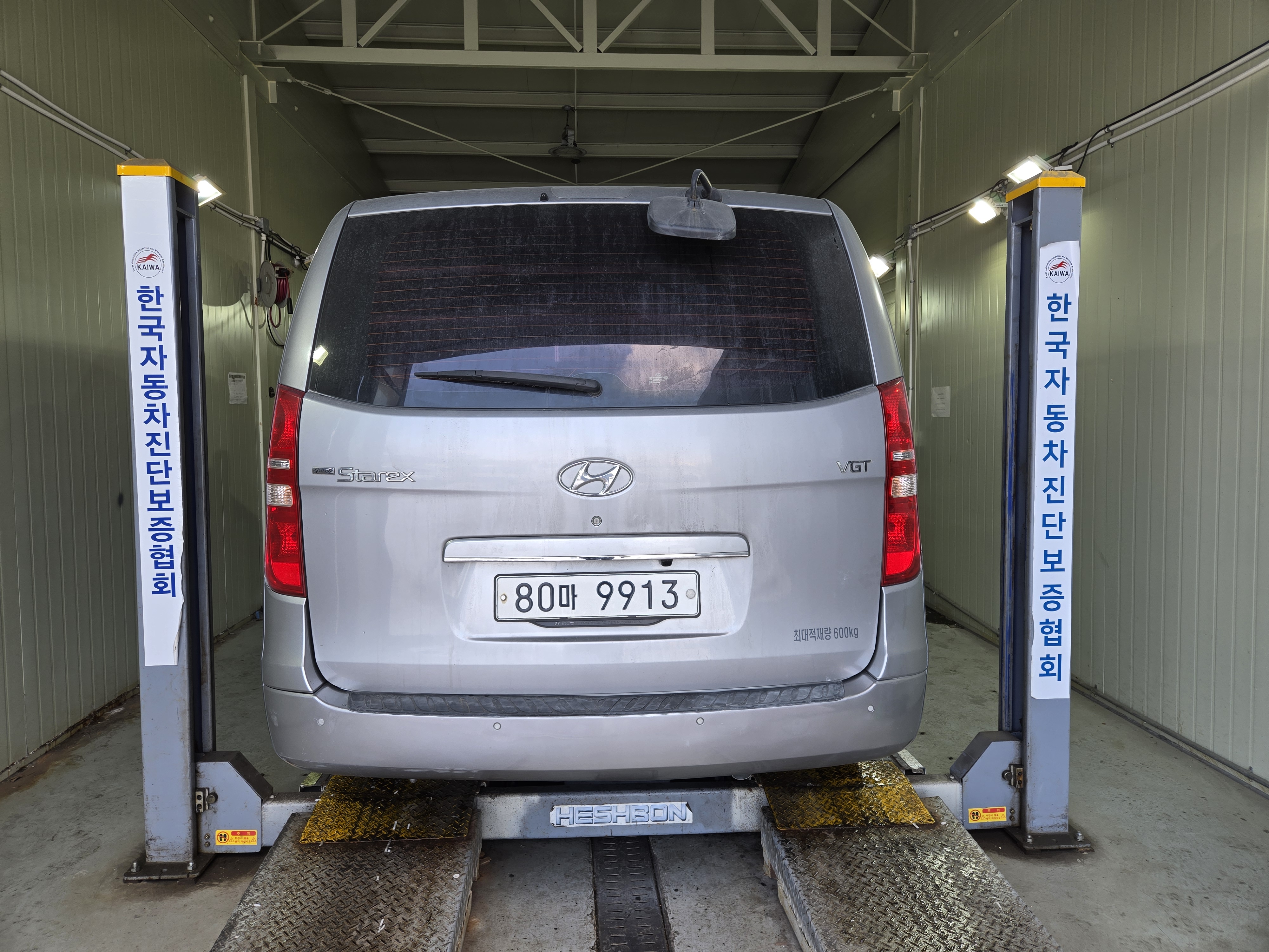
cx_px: 634
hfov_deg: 73.9
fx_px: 843
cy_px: 476
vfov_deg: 58.9
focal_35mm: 23
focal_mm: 5.4
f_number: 1.8
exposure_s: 1/122
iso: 25
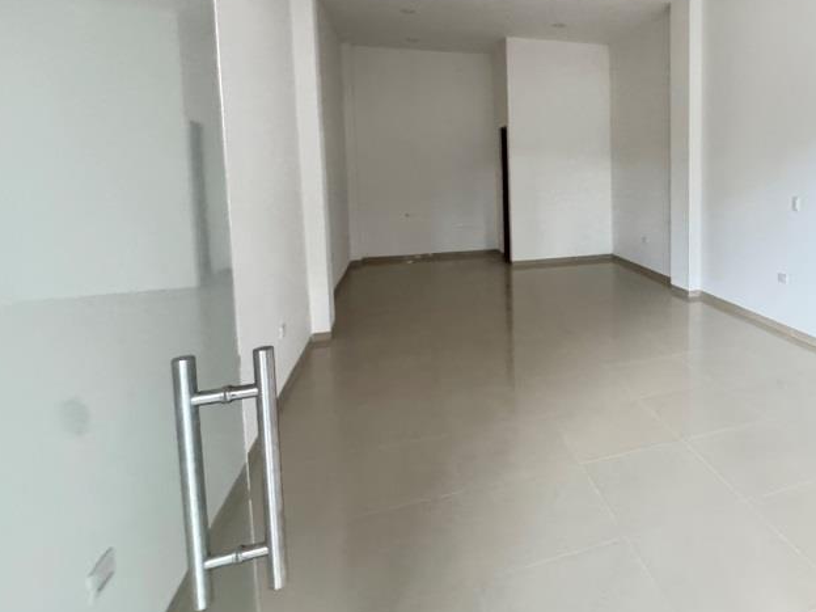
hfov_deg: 68.7
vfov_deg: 57.7
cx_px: 620
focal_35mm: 23
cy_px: 211
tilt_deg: -4.4
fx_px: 542
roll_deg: +0.8
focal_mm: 2.22
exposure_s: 1/42
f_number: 2.2
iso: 1250
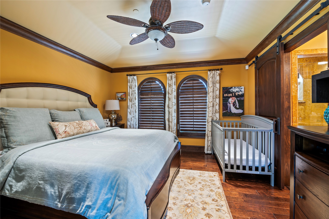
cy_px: 110
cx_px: 164
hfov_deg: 100.4
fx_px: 137
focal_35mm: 15
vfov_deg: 77.2
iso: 125
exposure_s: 1/1.25
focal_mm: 15
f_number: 6.3
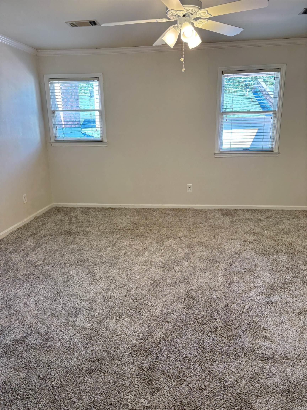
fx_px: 307
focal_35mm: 26
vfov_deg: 67.3
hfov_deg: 53.1
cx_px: 154
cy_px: 205
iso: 80
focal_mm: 5.96
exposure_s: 1/60
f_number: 1.6
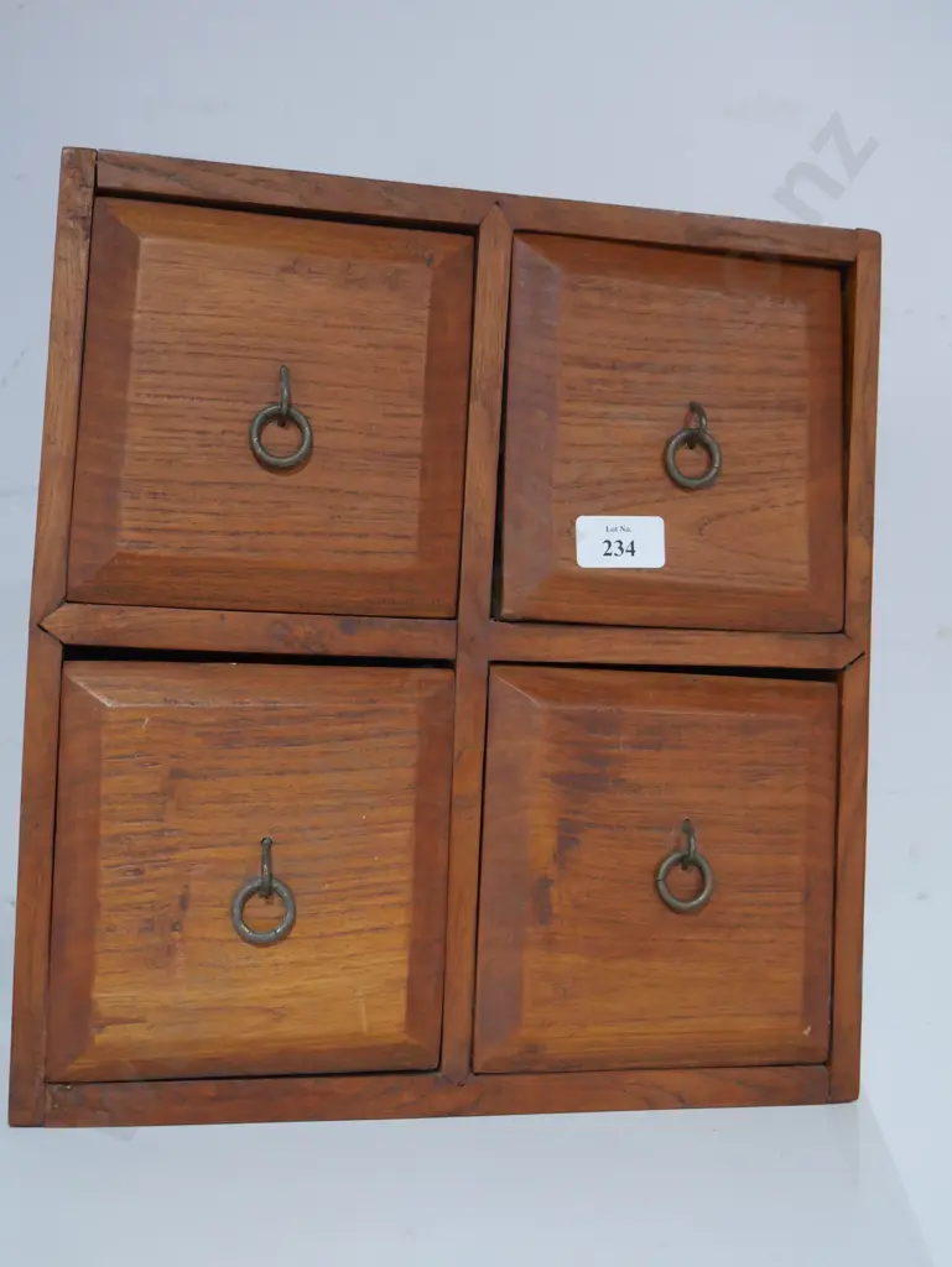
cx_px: 476
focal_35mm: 40
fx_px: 1466
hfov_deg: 36.0
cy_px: 634
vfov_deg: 46.8
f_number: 4.5
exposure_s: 1/60
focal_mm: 20
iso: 1250
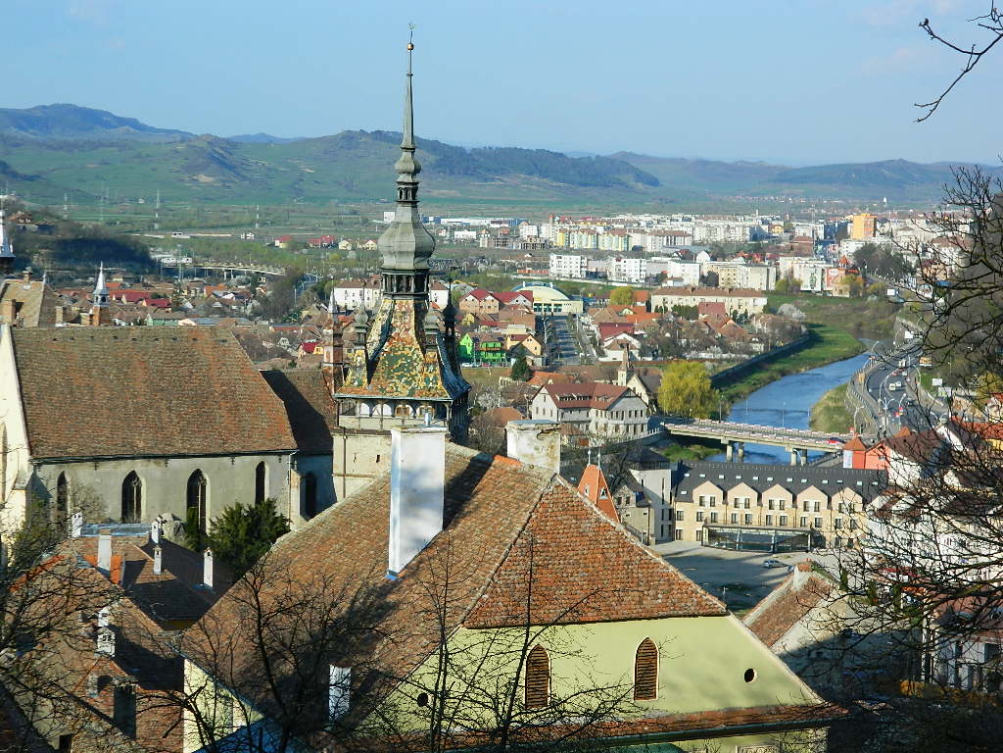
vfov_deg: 17.6
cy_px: 376
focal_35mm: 84
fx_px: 2434
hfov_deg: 23.3
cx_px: 502
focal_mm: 15.1
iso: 80
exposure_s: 1/500
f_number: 4.2
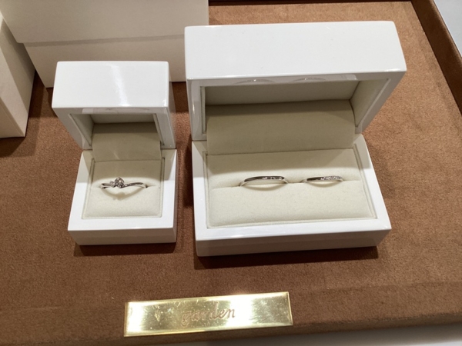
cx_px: 231
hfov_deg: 58.4
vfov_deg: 45.4
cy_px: 173
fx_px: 414
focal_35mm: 31
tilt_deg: -59.6
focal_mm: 3.3
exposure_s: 1/120
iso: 32
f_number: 2.4
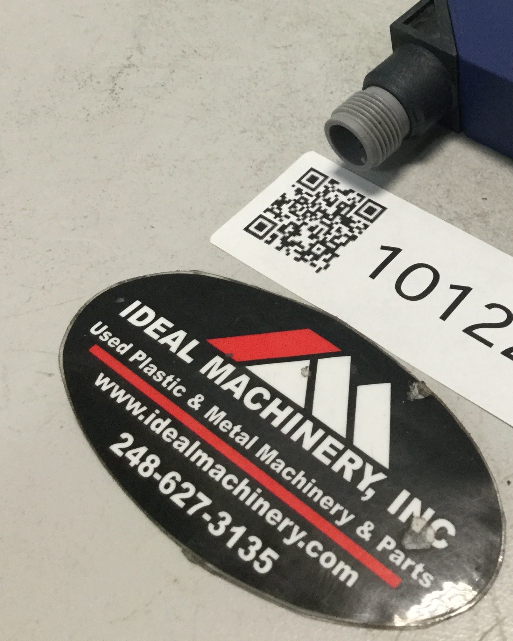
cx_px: 471
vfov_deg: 37.9
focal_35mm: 49
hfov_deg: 29.4
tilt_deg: -50.6
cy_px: 261
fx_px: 930
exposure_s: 1/30
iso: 40
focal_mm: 3.3
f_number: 2.4
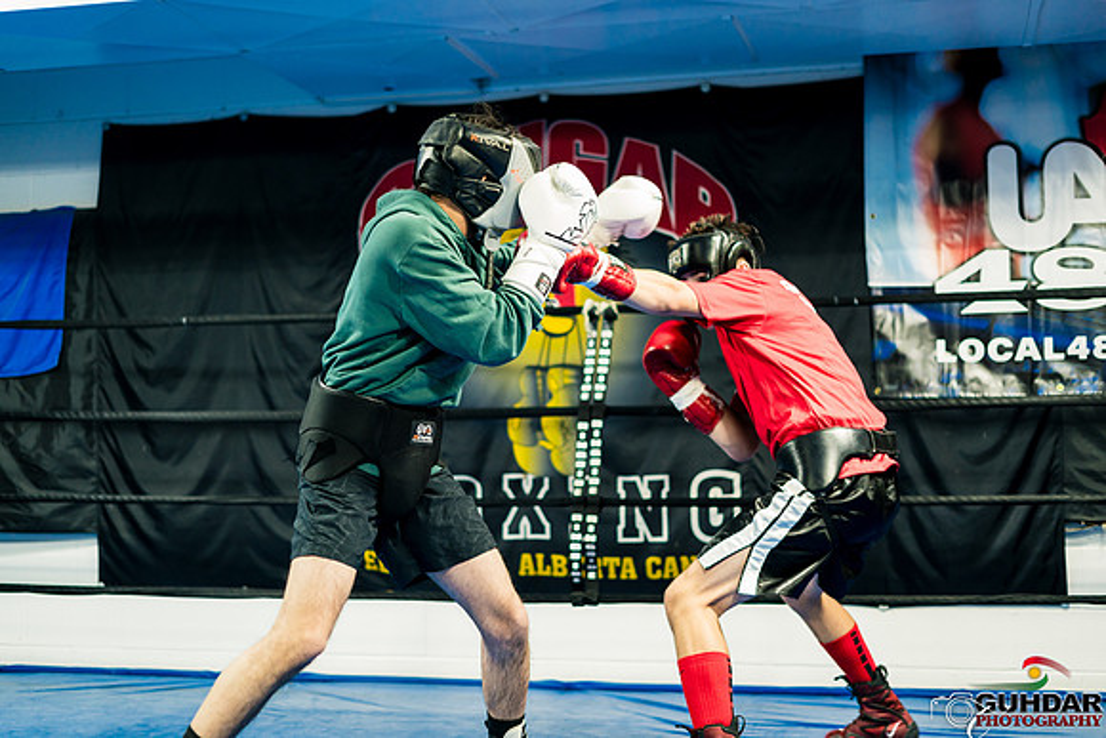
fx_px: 1536
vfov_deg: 27.0
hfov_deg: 39.6
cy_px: 369
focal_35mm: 50
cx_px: 553
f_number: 1.8
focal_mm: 50
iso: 1250
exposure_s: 1/250
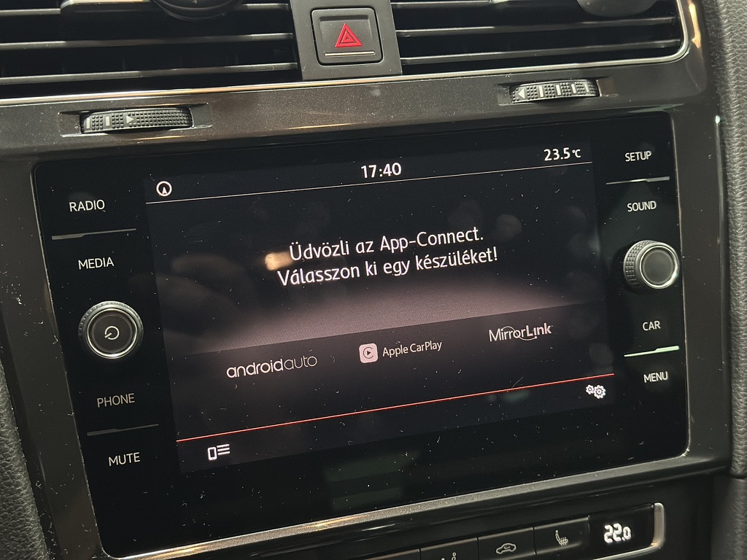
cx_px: 374
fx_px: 1036
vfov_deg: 30.3
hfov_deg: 39.7
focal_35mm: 48
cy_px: 280
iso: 1000
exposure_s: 1/25
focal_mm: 6.86
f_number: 1.78
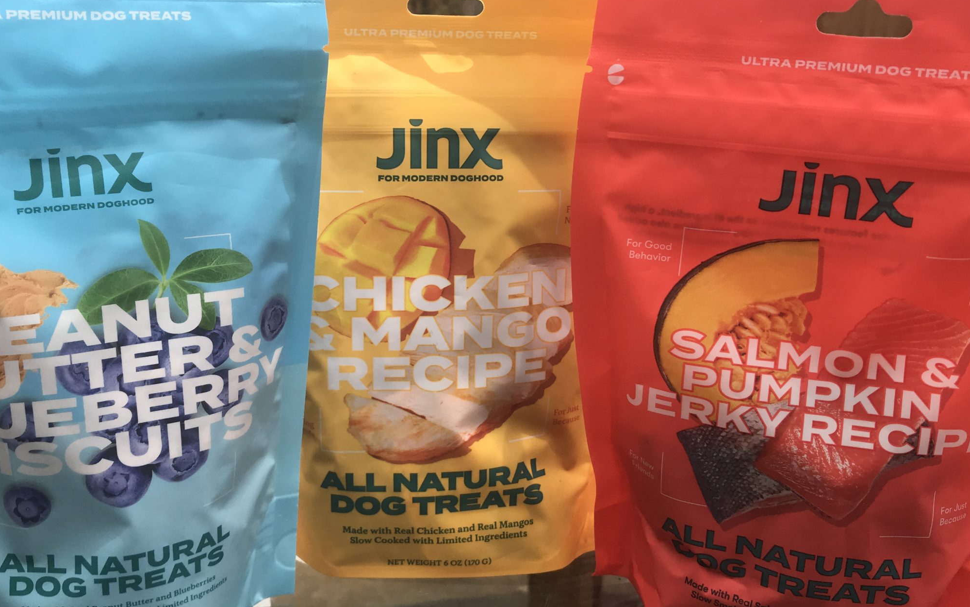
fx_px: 1005
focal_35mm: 38
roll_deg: -0.9
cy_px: 289
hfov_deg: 51.5
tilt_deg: -17.3
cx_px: 440
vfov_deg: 33.6
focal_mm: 3.99
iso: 20
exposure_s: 1/496
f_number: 1.8
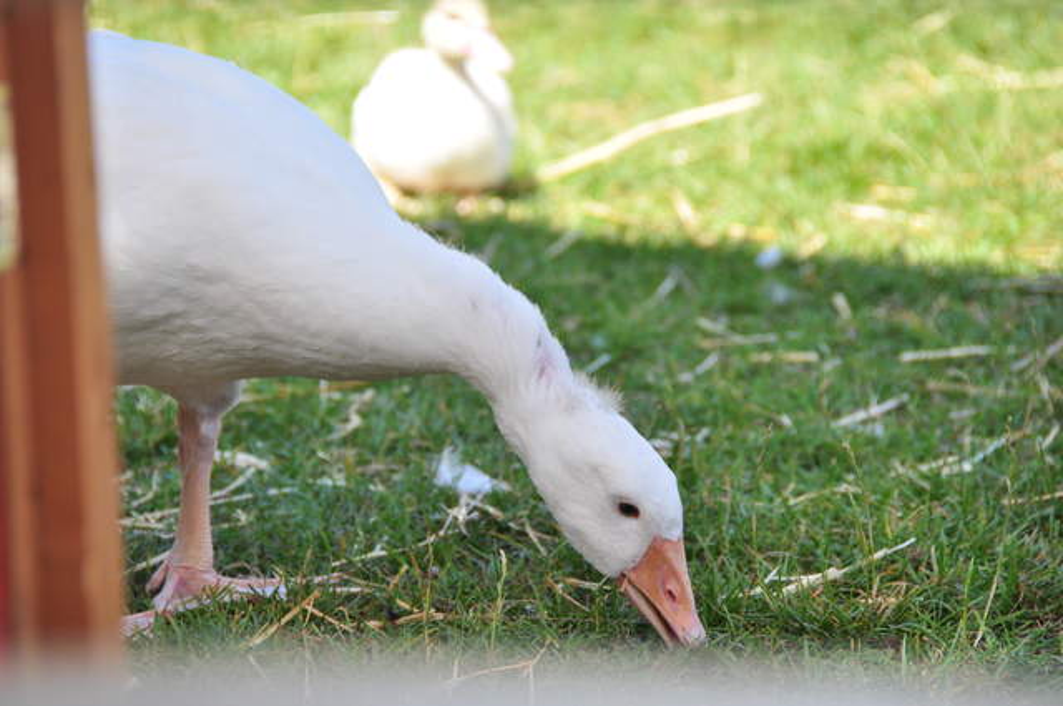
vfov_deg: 4.6
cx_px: 532
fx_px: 8847
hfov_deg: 6.9
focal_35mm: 300
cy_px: 353
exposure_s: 1/800
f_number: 5.6
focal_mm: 200
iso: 500
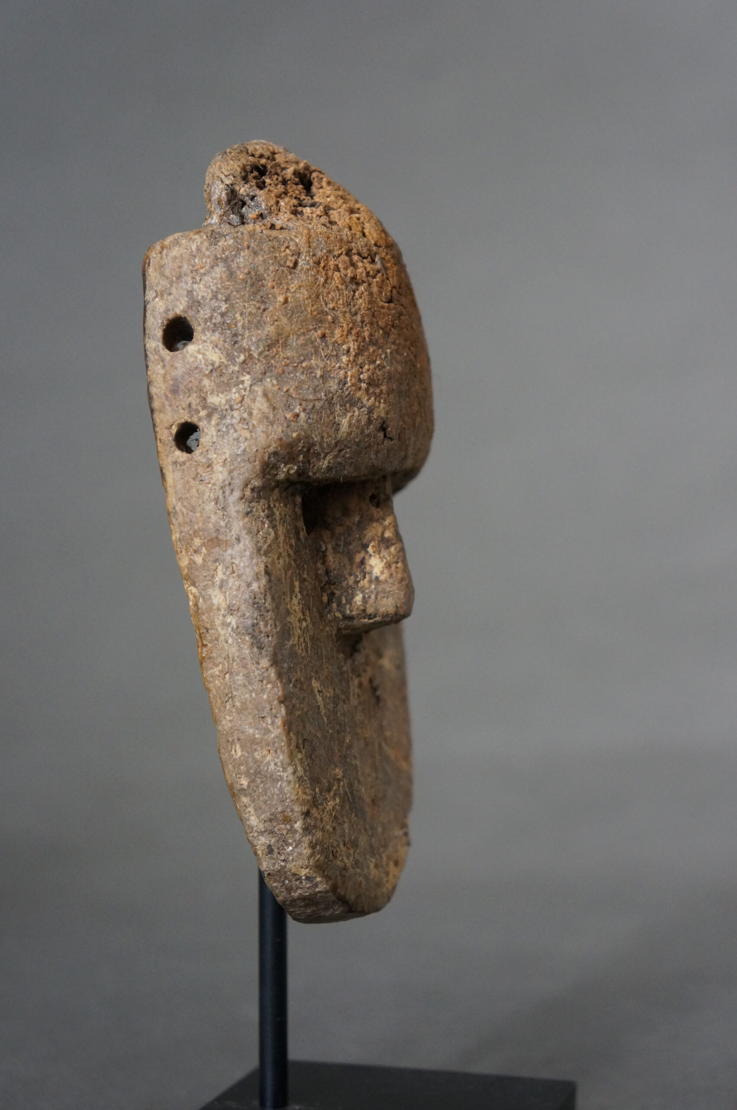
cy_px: 555
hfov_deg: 22.0
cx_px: 368
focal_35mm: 62
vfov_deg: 32.7
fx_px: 1893
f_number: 4.5
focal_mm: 41
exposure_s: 1/160
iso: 1600
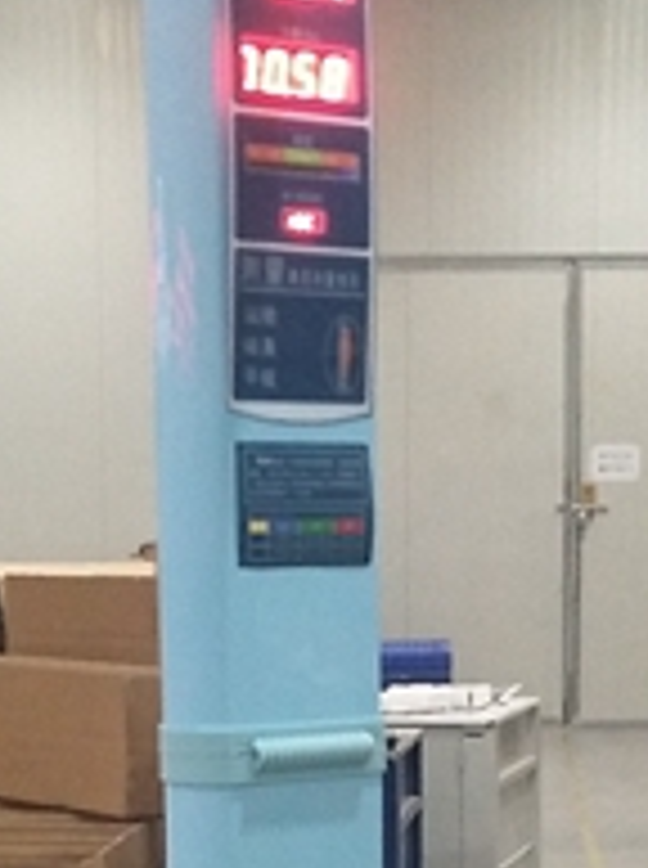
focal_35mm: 117
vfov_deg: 16.4
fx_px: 2930
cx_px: 351
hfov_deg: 12.6
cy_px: 956
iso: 320
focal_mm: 3.88
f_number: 2
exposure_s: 1/33.3
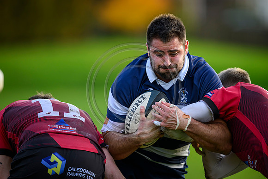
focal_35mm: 400
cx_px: 134
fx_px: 2978
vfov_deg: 3.4
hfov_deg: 5.2
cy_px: 90
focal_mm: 400
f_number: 3.2
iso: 800
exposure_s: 1/1600
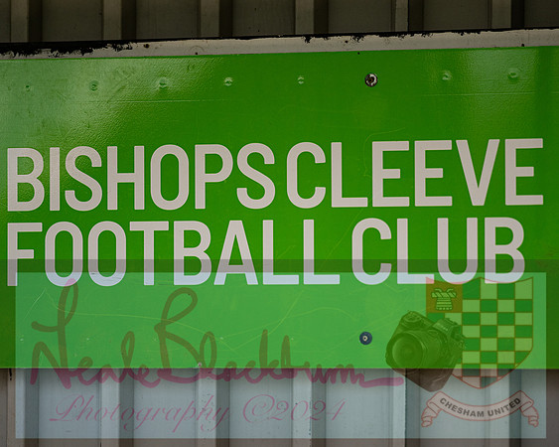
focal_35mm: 228
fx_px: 3764
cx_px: 296
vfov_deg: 6.8
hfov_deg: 8.5
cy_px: 224
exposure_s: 1/8000
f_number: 1.8
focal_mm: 135
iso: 200
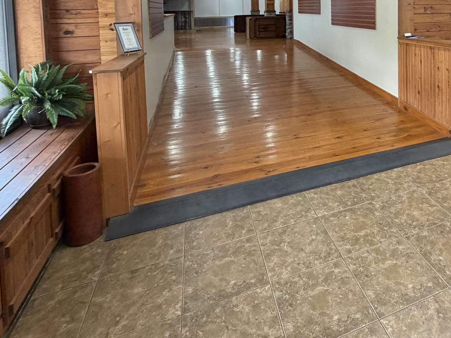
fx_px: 339
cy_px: 26
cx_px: 347
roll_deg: +0.9
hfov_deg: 62.8
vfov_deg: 47.0
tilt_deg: -0.3
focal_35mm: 26
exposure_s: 1/60
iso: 250
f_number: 2.2
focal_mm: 2.22
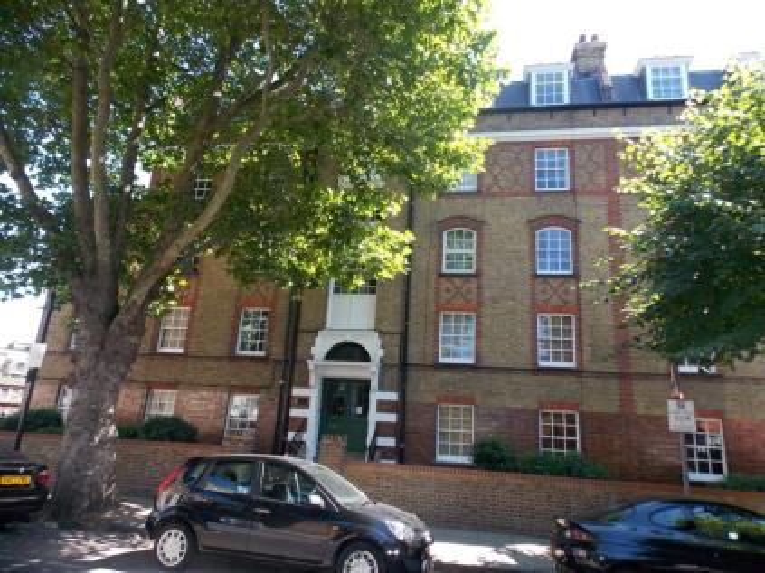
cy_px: 286
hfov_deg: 73.9
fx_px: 508
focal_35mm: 23
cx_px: 382
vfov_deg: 58.9
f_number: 3.1
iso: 80
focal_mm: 4
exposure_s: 1/125
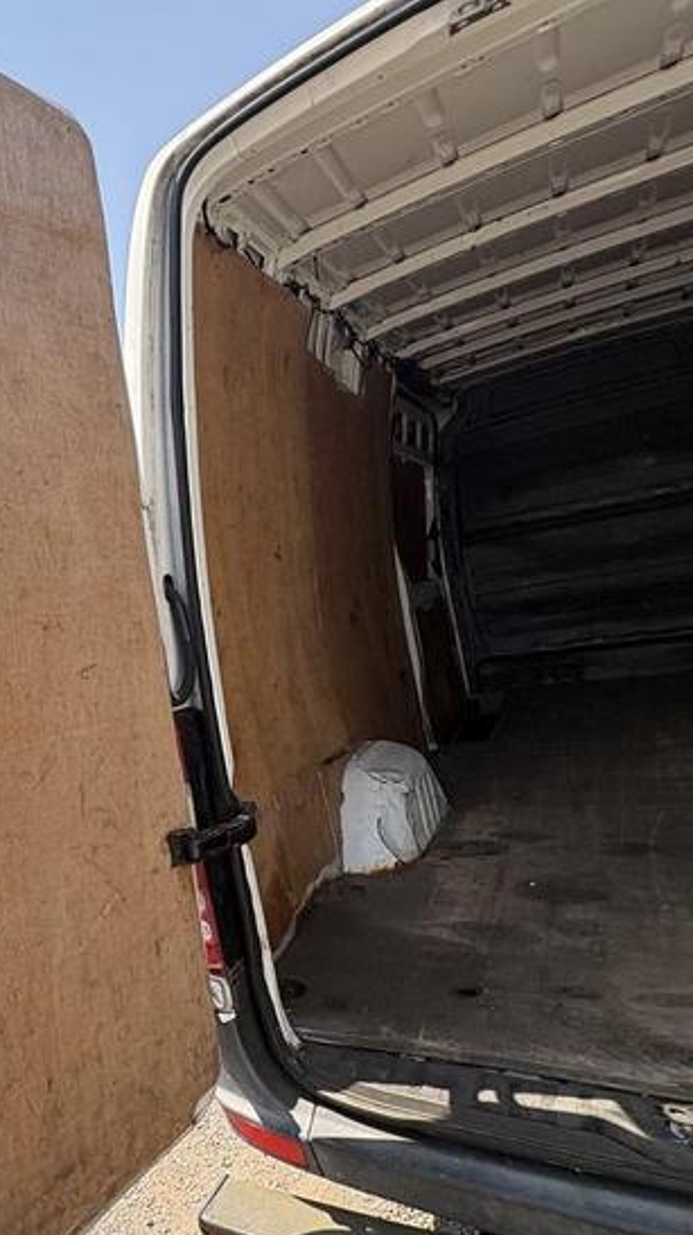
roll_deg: +12.5
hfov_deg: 39.9
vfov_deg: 74.1
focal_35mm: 25
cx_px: -11
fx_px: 818
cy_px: 612
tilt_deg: +2.8
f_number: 2.2
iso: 64
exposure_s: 1/734
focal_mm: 2.22
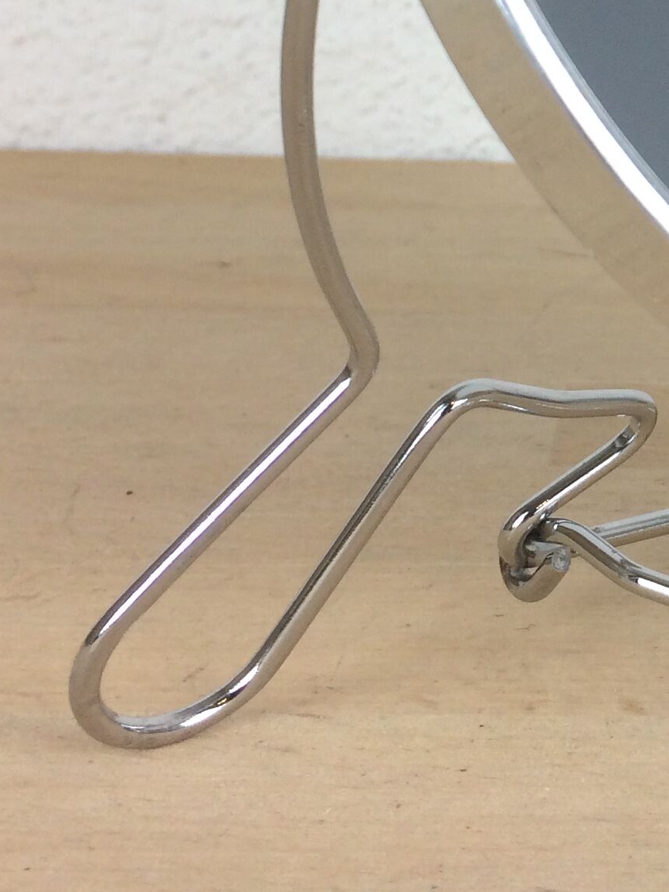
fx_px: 2112
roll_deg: -1.6
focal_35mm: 82
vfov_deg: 22.4
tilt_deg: -2.9
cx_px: 874
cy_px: -114
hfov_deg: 16.9
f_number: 2.2
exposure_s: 1/100
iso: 50
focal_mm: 4.15
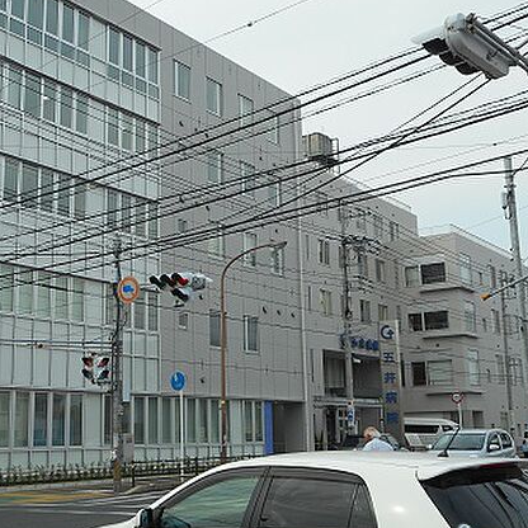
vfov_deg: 32.2
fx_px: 915
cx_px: 216
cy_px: 237
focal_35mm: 53
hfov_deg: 32.1
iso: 80
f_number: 4.5
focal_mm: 6.9
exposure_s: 1/400
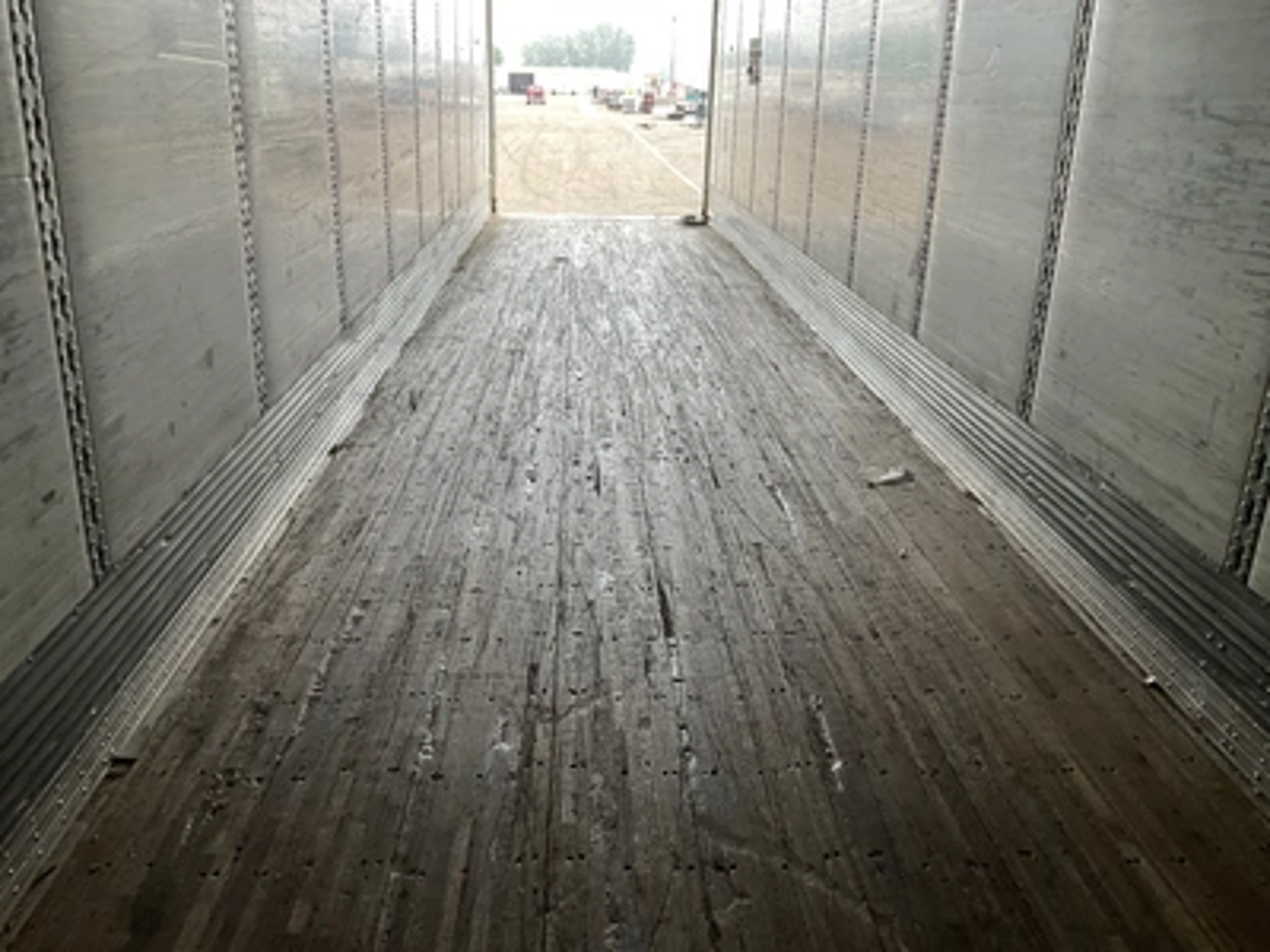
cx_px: 635
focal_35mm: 29
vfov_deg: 48.2
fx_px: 1064
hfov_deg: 61.7
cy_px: 476
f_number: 1.8
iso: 50
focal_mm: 3
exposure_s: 1/122
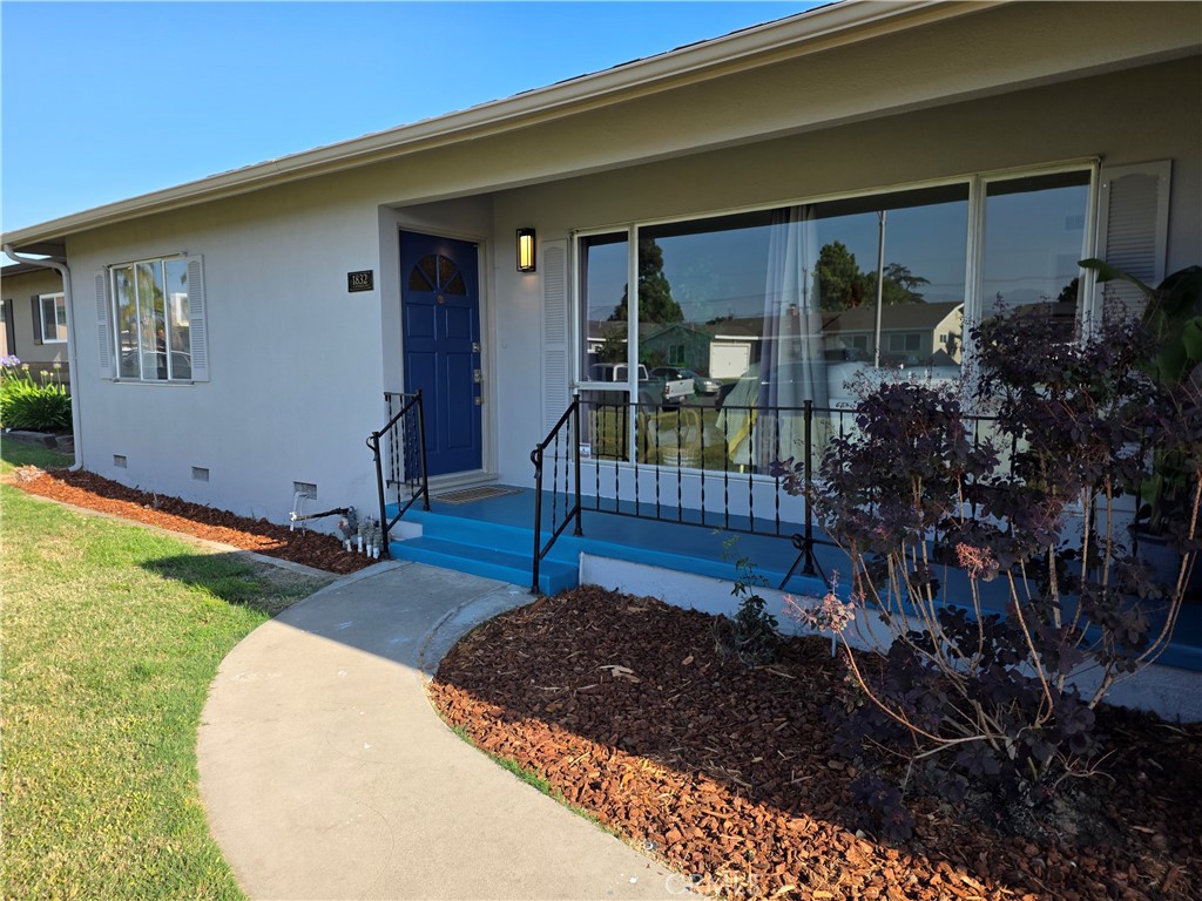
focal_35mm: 23
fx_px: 799
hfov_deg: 73.9
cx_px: 601
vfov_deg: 58.9
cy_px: 450
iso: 80
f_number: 1.7
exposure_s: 1/1994
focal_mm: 6.25
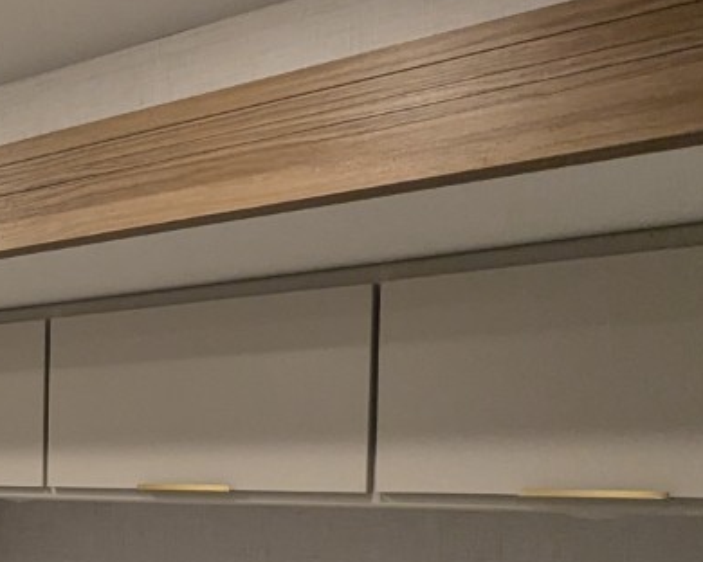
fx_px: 1165
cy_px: 526
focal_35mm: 56
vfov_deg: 26.1
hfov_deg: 27.9
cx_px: -210
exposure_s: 1/155
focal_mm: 2.35
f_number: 2.2
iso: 383
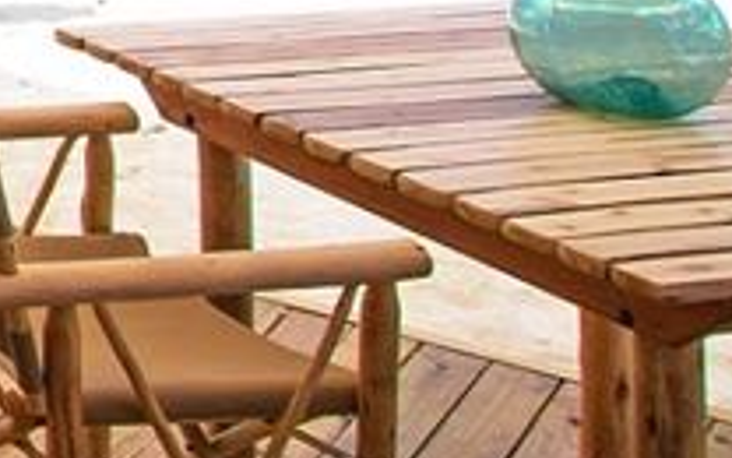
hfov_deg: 15.2
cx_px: -971
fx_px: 1756
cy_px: -141
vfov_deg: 14.2
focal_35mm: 88
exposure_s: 1/500
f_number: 6.3
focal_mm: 10
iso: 100
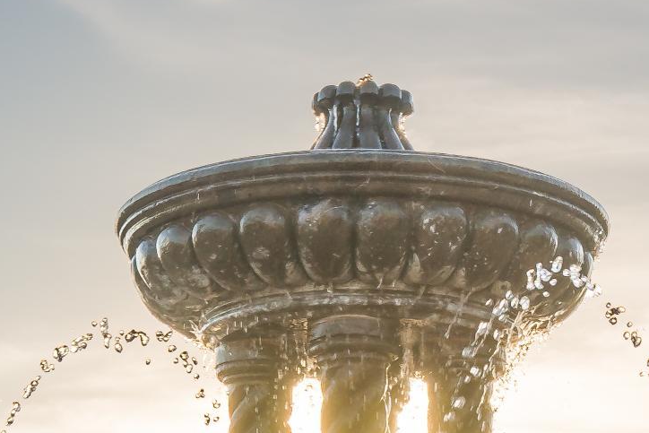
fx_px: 2614
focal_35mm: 145
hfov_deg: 14.2
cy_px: 871
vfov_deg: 8.9
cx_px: 324
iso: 200
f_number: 8
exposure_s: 1/200
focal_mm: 35
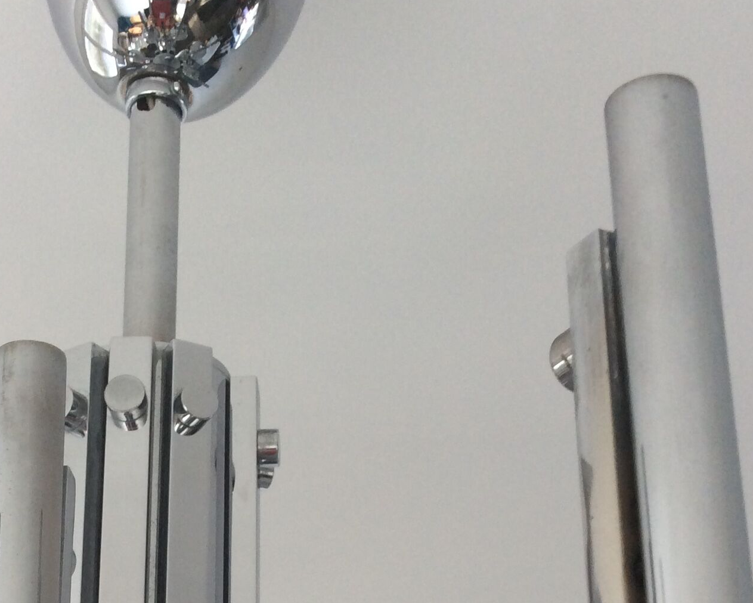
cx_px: 197
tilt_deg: +17.8
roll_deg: +0.0
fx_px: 1427
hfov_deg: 29.2
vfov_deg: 22.9
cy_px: 604
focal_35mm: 64
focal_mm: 3.3
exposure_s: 1/50
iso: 32
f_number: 2.4
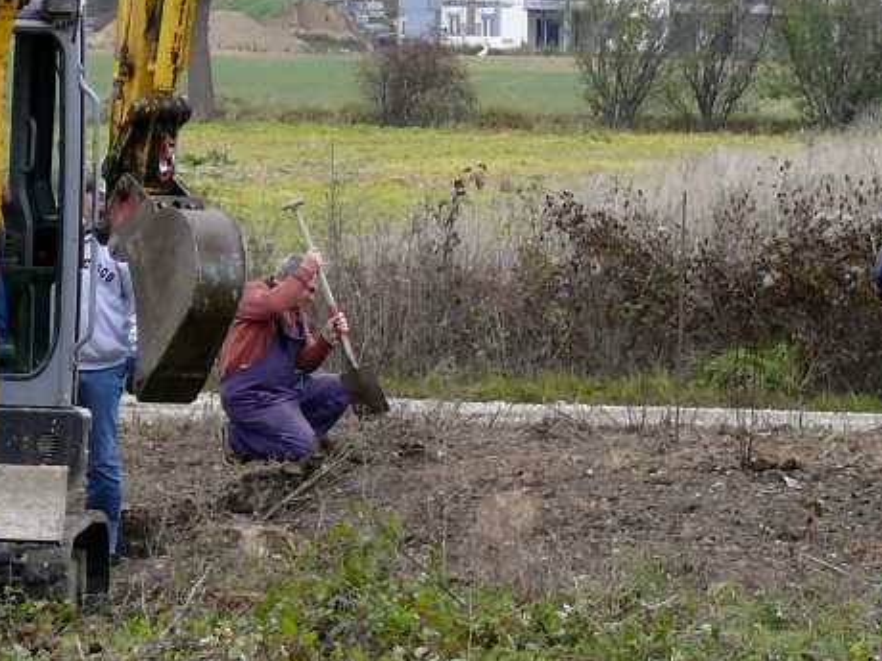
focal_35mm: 510
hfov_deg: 3.9
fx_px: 12995
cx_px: 880
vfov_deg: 2.9
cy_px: 381
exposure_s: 1/100
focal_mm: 34.5
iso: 100
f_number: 4
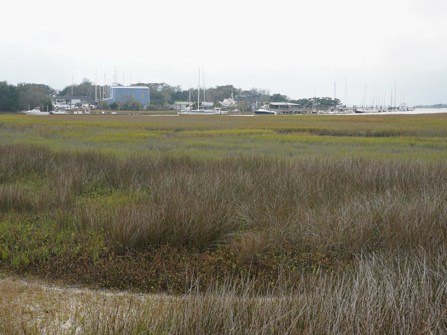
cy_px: 167
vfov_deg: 29.7
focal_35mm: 49
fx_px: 633
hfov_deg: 38.9
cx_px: 214
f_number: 10
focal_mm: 45
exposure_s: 1/100
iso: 100
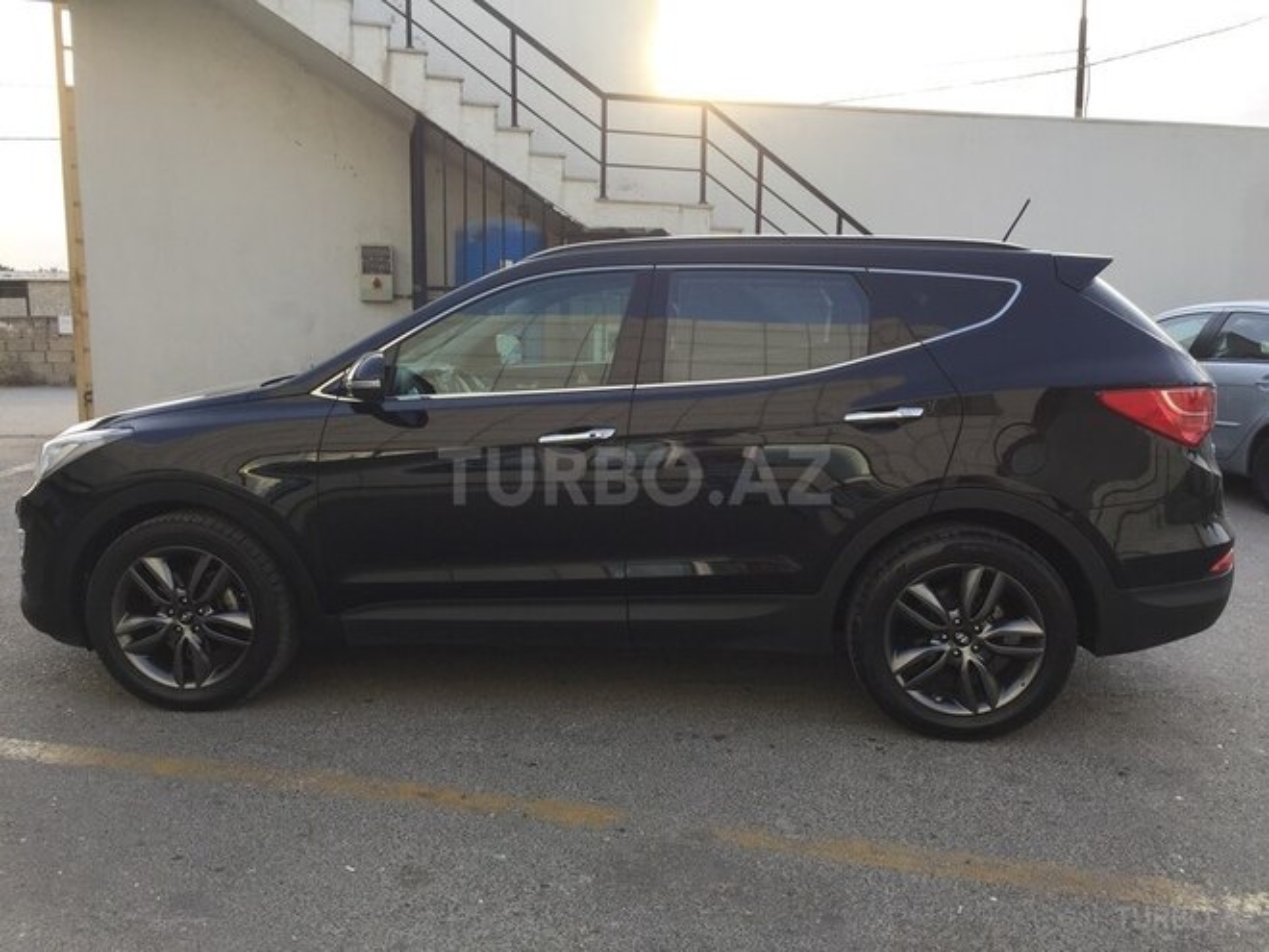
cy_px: 476
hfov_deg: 61.7
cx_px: 634
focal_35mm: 29
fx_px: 1063
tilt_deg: -7.1
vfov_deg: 48.2
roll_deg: -0.9
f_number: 2.2
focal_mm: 4.15
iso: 32
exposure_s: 1/243
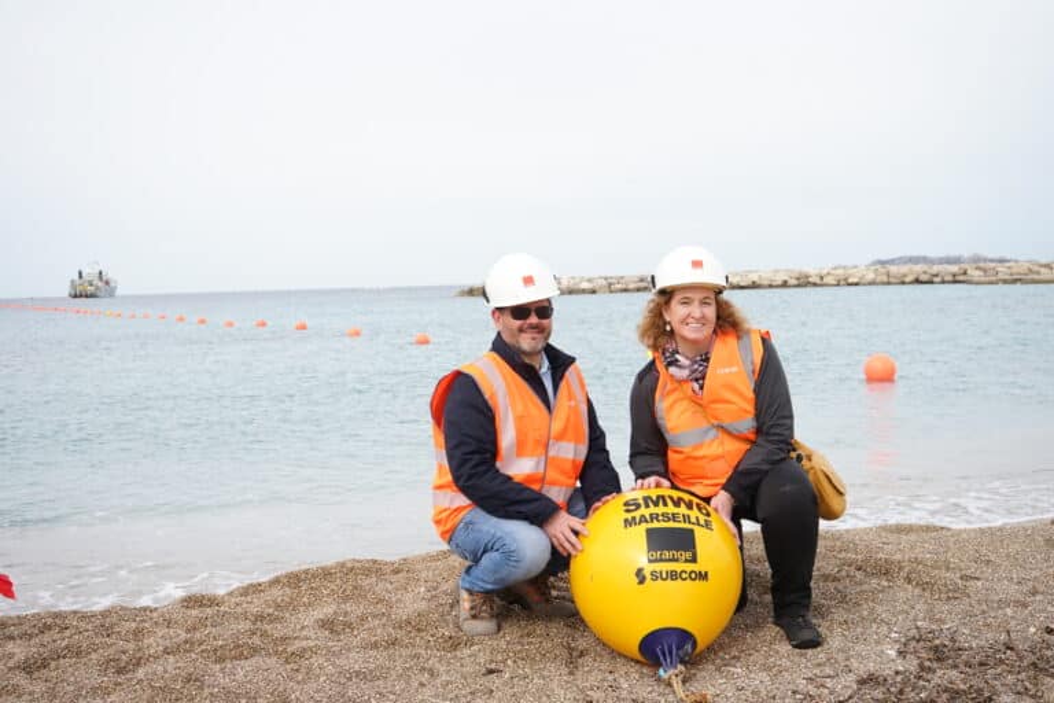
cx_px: 527
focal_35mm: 45
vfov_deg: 29.9
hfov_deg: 43.6
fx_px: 1317
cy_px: 352
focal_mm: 45
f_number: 6.3
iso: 1000
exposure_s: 1/1250
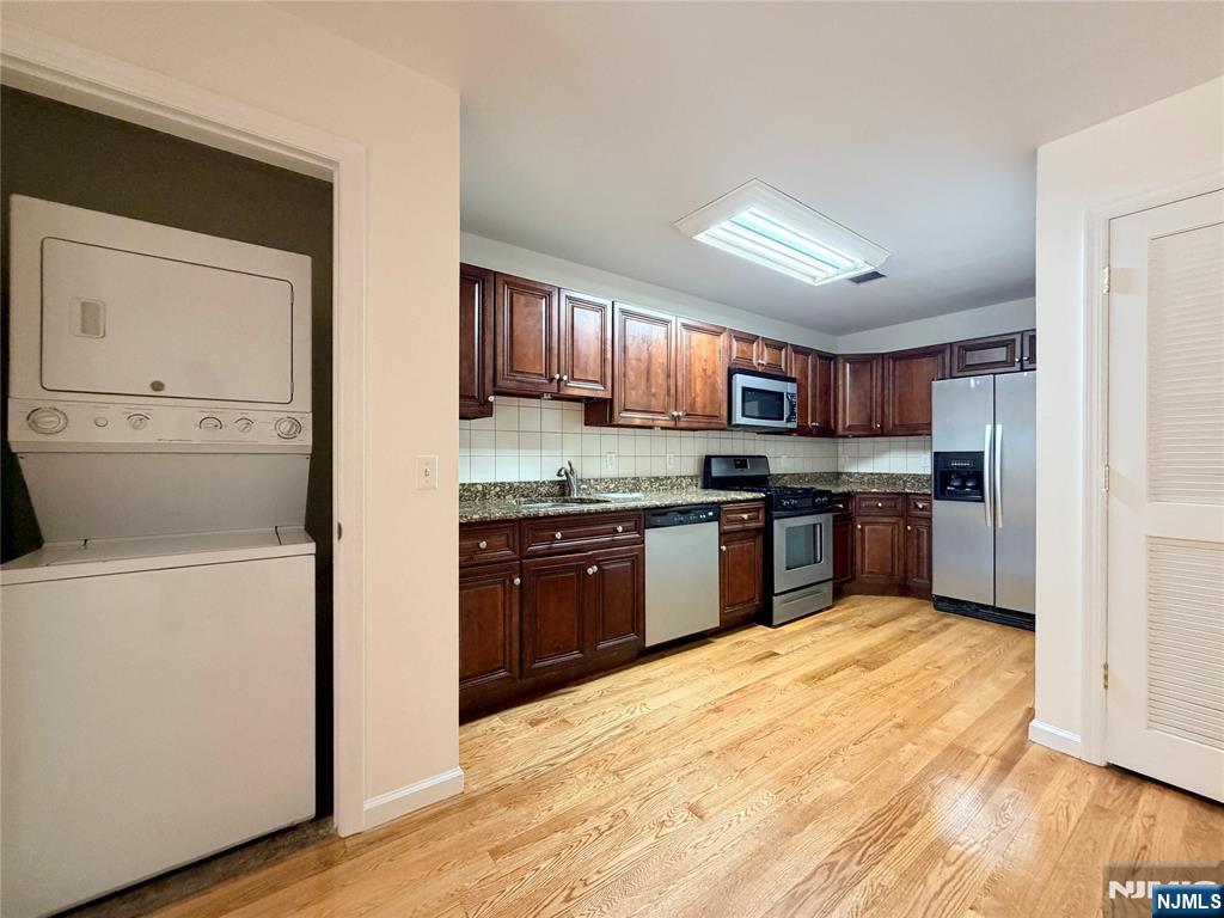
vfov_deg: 85.7
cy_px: 459
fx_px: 495
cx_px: 612
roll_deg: +0.3
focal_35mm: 14
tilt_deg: +0.2
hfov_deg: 102.1
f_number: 2.2
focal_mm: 2.22
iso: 320
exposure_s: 1/60
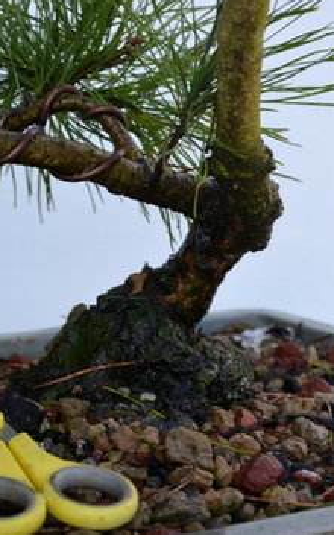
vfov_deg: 21.0
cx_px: 150
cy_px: 274
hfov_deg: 13.2
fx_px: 1442
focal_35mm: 99
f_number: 7.1
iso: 100
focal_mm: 38
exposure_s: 1/80
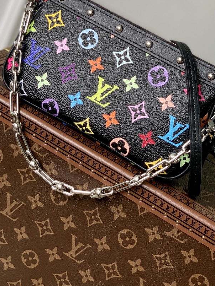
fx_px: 770
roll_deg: -24.3
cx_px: 116
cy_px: 44
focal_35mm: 93
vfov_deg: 20.8
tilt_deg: -16.5
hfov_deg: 15.9
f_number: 2.4
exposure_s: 1/122
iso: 40
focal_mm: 6
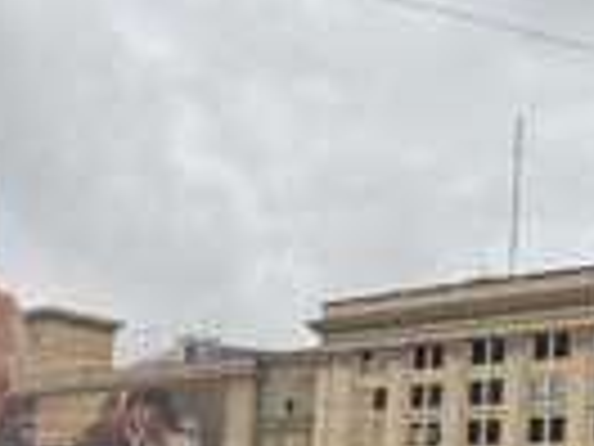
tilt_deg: +0.0
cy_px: 563
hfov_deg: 25.4
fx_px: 1253
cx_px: 4
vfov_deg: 18.8
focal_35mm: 73
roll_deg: -3.2
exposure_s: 1/121
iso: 200
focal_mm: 6.76
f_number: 1.78
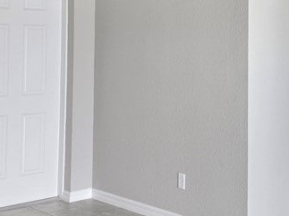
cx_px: 219
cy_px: 29
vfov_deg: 19.8
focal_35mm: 73
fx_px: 609
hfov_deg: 26.3
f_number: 1.7
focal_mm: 6.3
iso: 25
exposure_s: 1/120
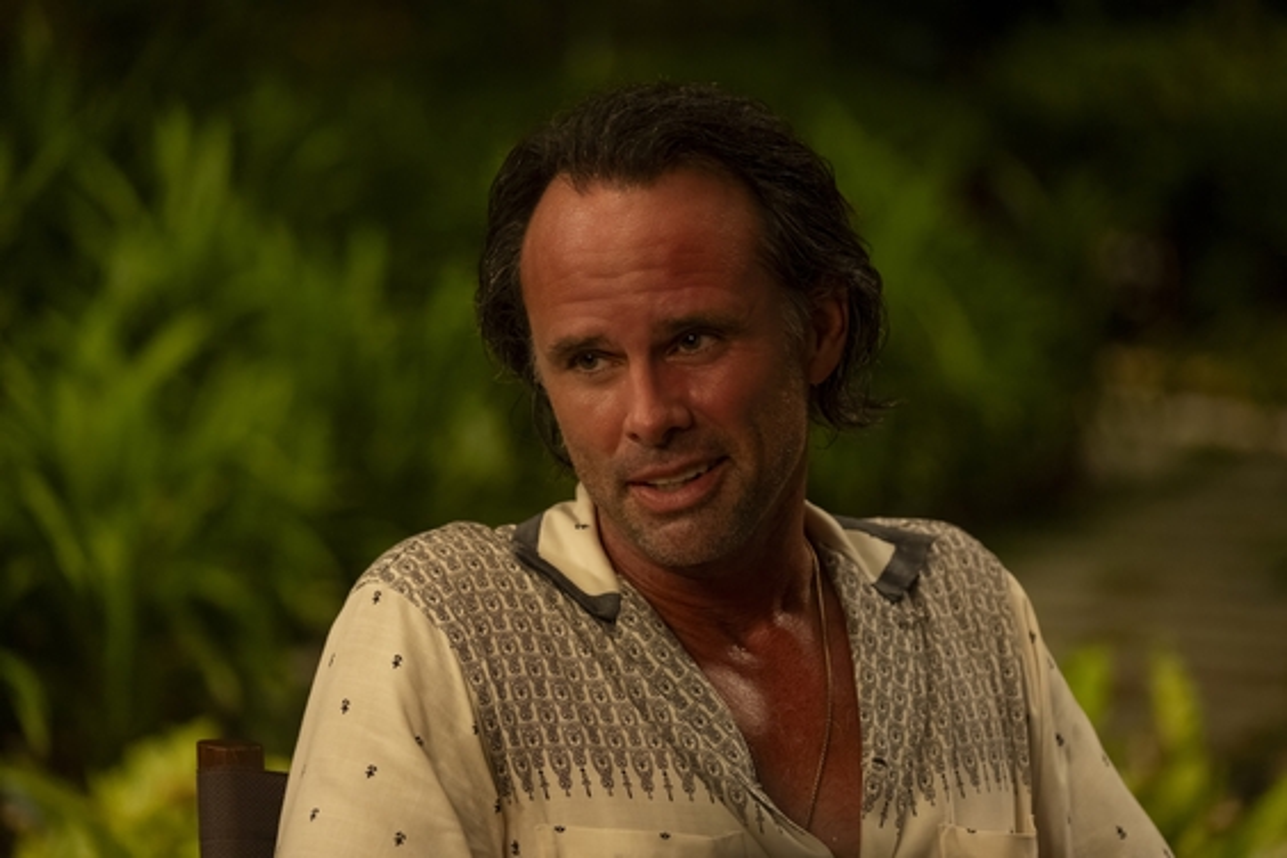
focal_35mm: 166
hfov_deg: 12.4
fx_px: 5934
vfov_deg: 8.3
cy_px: 429
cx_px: 644
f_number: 2.8
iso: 3200
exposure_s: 1/60
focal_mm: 110.6
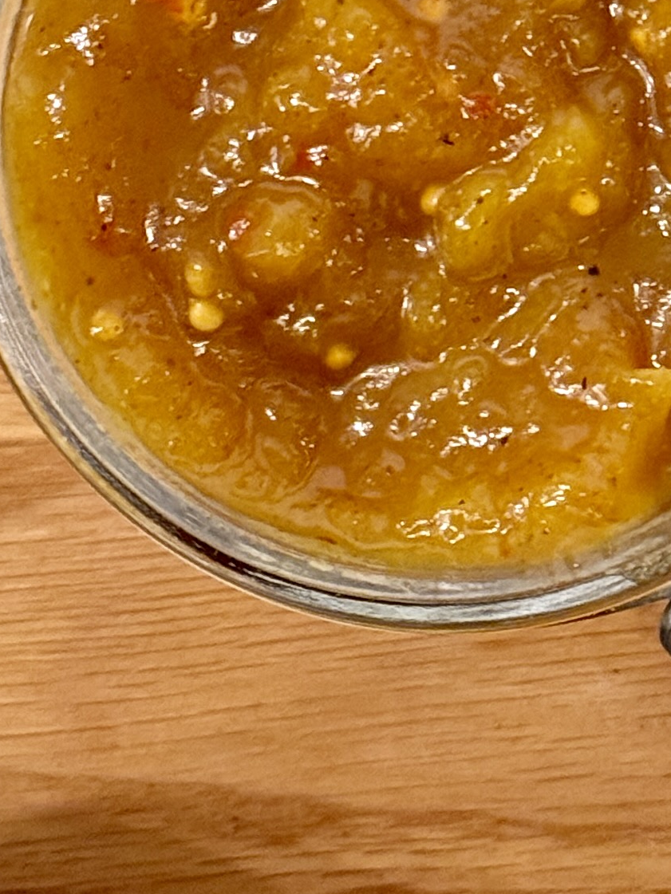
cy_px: -4
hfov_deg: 11.1
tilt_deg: -83.0
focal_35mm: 133
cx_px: 539
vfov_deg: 14.6
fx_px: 3437
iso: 500
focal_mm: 6.76
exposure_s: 1/33
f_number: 1.78
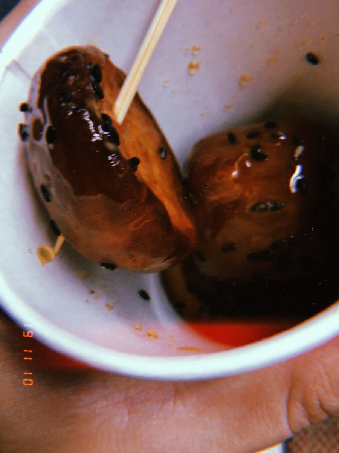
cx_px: 170
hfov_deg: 22.9
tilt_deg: -57.7
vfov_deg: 30.3
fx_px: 836
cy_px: 226
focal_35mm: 64
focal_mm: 3.99
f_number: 1.8
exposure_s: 1/40
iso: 200
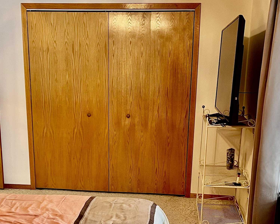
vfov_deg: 28.5
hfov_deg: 36.0
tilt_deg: -16.2
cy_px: 179
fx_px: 431
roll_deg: -0.3
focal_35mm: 52
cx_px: 126
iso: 250
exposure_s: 1/60
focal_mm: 5.1
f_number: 1.6
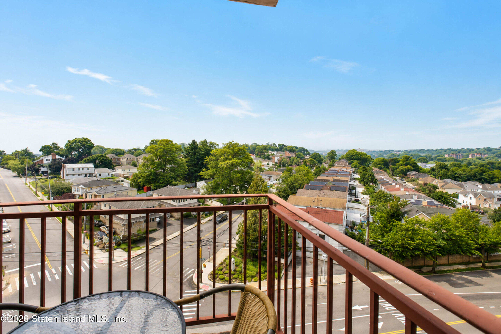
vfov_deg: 77.3
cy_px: 167
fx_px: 209
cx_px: 250
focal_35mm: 15
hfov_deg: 100.4
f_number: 10
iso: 160
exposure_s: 1/80
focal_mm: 10
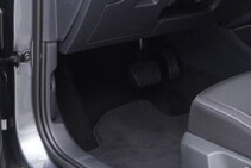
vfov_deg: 14.5
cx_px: 134
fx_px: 656
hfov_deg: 21.7
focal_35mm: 94
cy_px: 33
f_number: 2.8
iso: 250
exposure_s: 1/40
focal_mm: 24
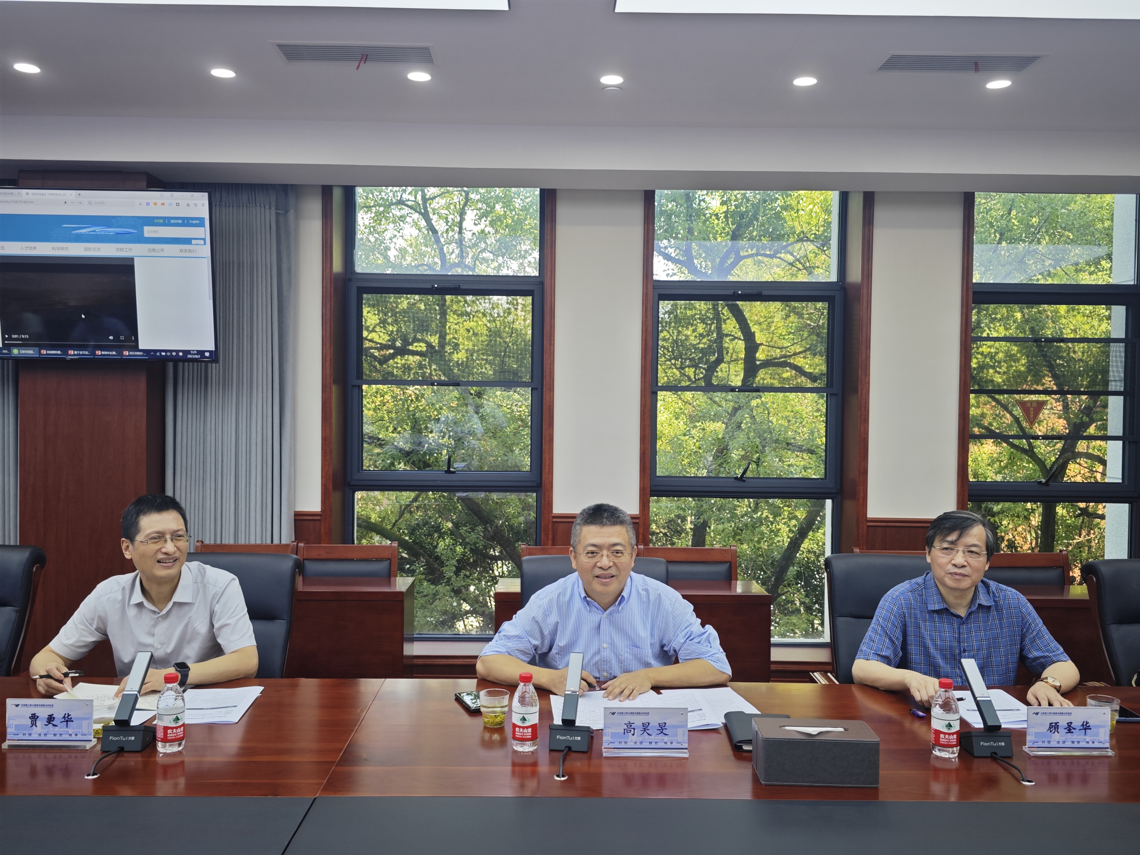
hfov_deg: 60.0
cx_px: 570
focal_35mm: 30
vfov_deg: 46.8
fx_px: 988
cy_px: 428
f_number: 1.9
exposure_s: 1/100
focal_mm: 8.7
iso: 200
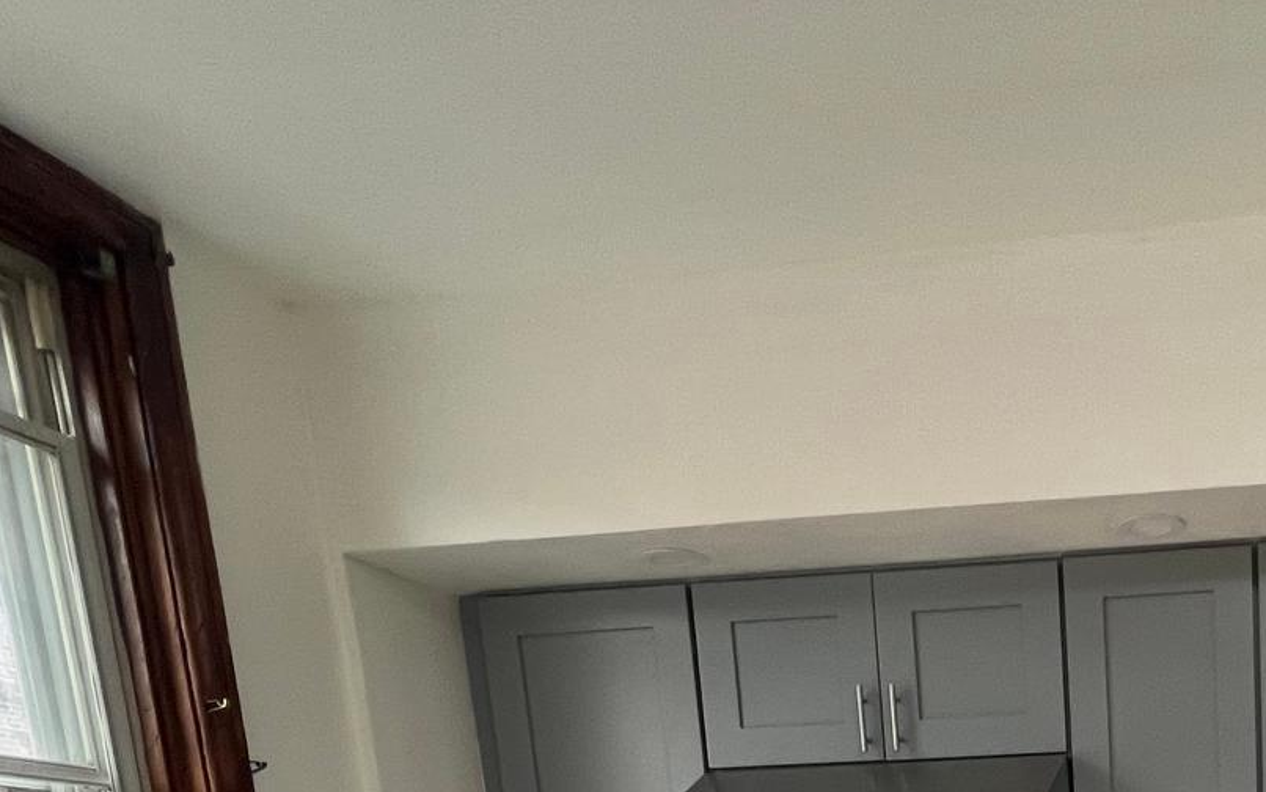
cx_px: 1194
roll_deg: +1.8
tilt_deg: -10.7
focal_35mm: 35
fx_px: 1208
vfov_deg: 26.3
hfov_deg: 48.1
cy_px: 1194
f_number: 1.8
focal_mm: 1.57
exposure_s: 1/120
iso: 160
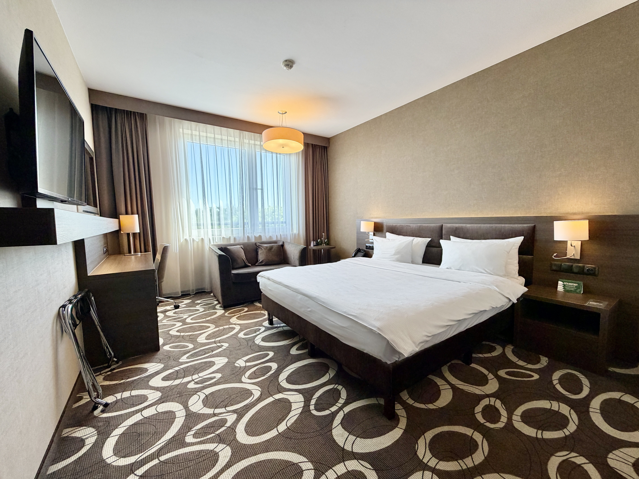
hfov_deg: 102.1
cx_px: 320
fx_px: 258
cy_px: 240
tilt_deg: -5.1
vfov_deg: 85.7
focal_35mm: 14
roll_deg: +0.9
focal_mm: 2.22
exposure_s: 1/100
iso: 125
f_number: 2.2
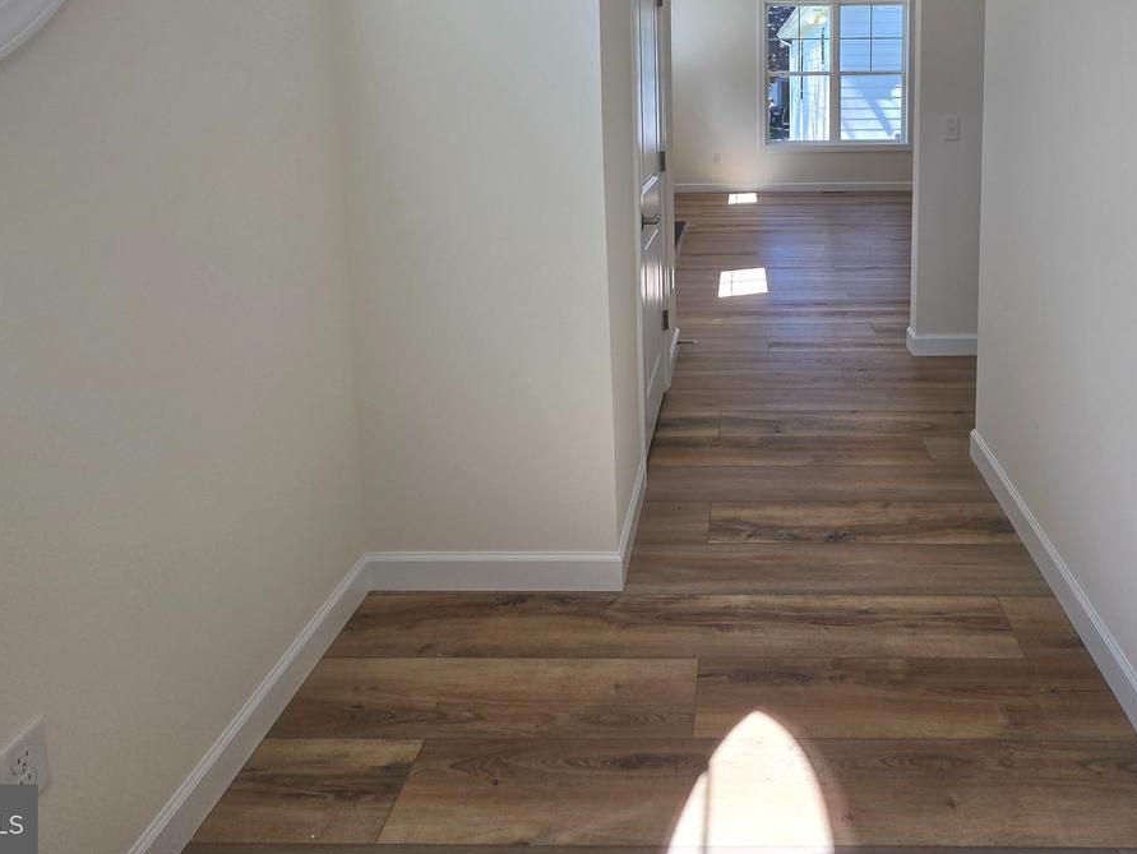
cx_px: 732
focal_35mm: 21
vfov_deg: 58.5
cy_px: 169
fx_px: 690
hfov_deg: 77.1
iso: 32
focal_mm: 2.2
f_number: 1.9
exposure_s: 1/279
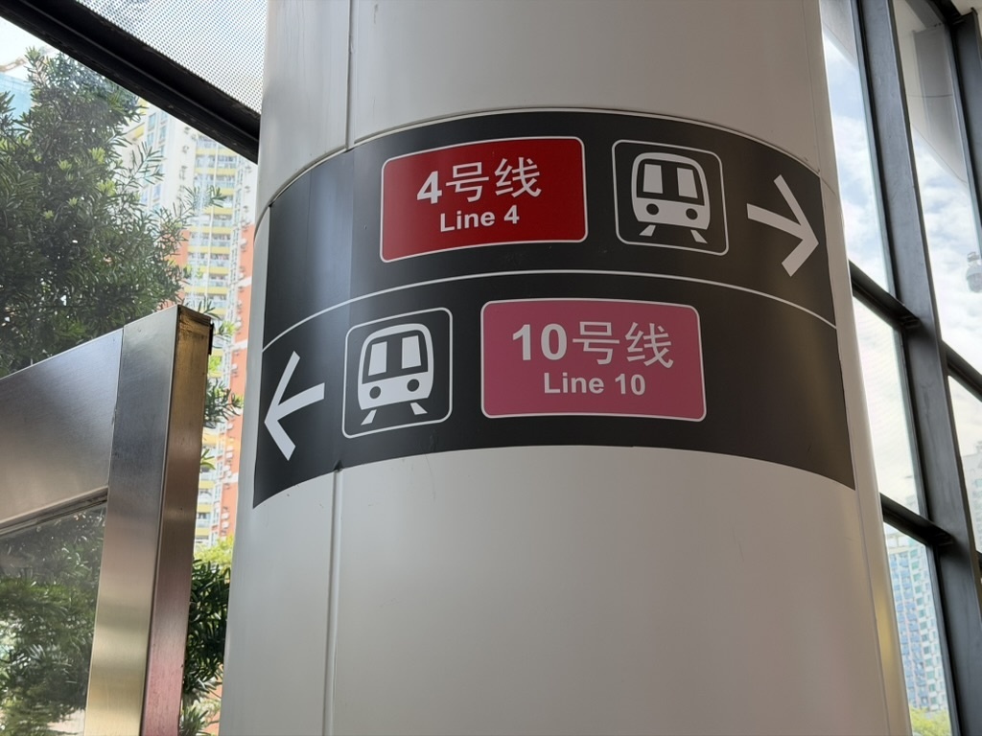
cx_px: 491
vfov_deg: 30.3
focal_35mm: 48
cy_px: 368
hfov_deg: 39.7
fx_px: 1362
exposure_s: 1/151
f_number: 1.78
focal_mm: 6.76
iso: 80
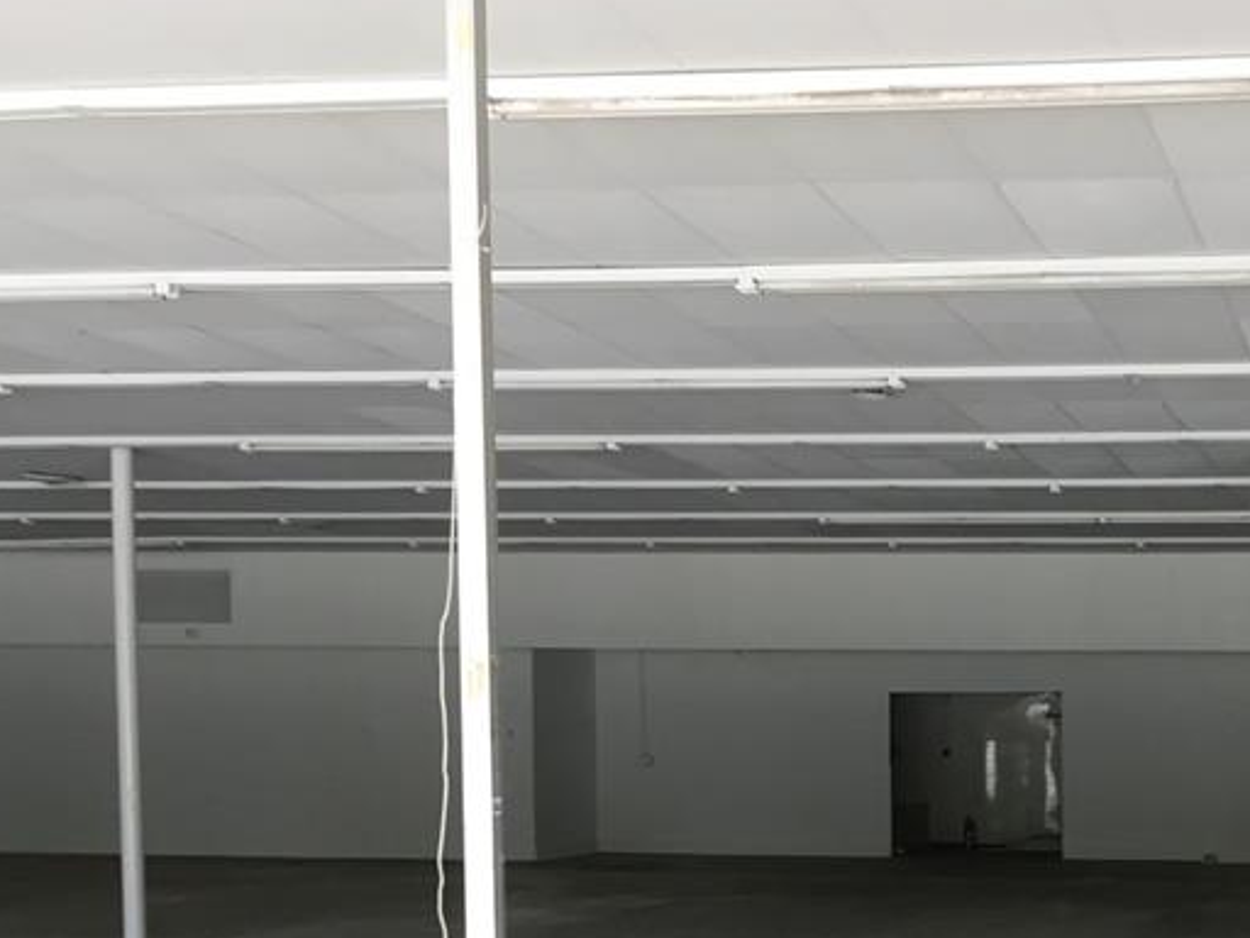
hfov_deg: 31.6
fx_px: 2094
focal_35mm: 58
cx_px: 1143
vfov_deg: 24.4
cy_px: 870
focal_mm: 4.15
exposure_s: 1/40
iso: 32
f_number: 2.2
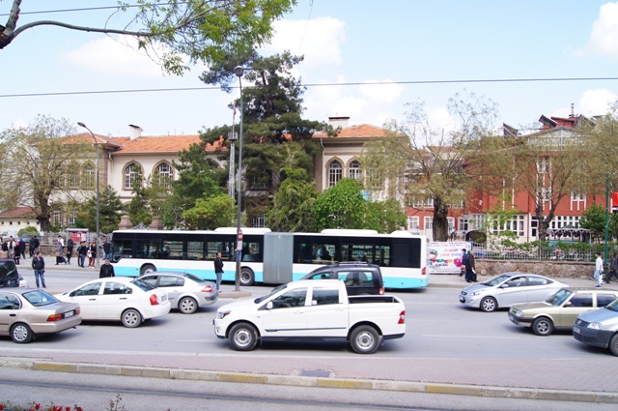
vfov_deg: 39.9
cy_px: 206
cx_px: 309
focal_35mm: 33
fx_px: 566
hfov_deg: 57.3
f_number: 10
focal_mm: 22
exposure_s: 1/100
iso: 100
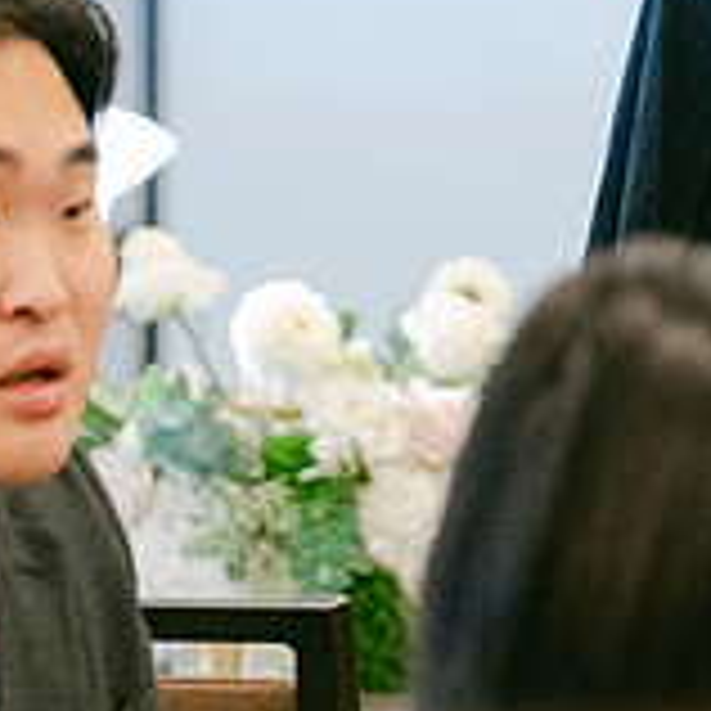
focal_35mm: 495
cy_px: 47
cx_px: 814
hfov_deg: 3.5
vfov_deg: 3.5
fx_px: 11503
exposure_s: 1/125
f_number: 2.8
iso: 2500
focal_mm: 106
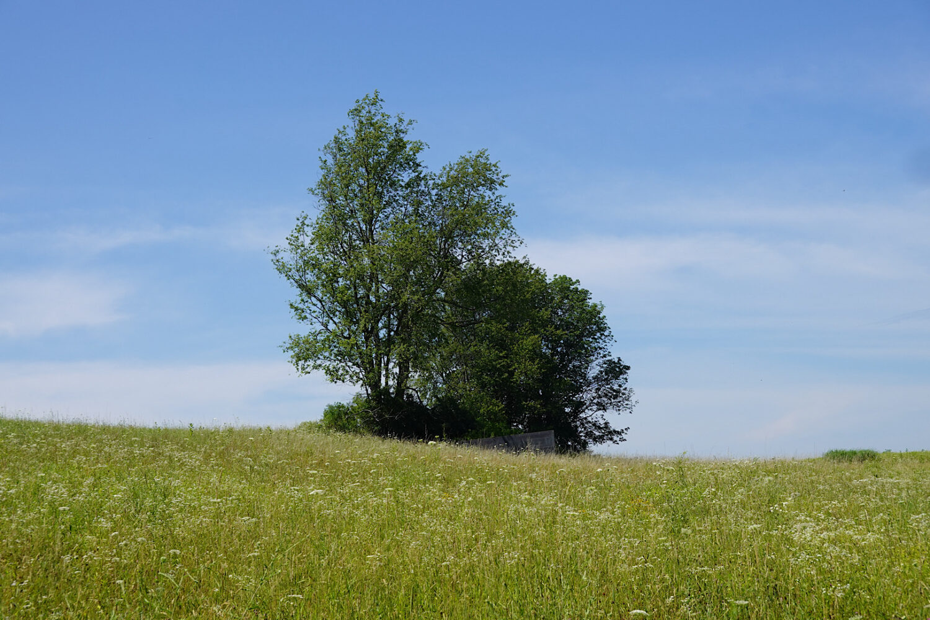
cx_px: 465
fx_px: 1602
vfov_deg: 21.9
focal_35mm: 62
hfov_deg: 32.4
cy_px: 310
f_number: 5.6
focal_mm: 22.92
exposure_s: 1/500
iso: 100
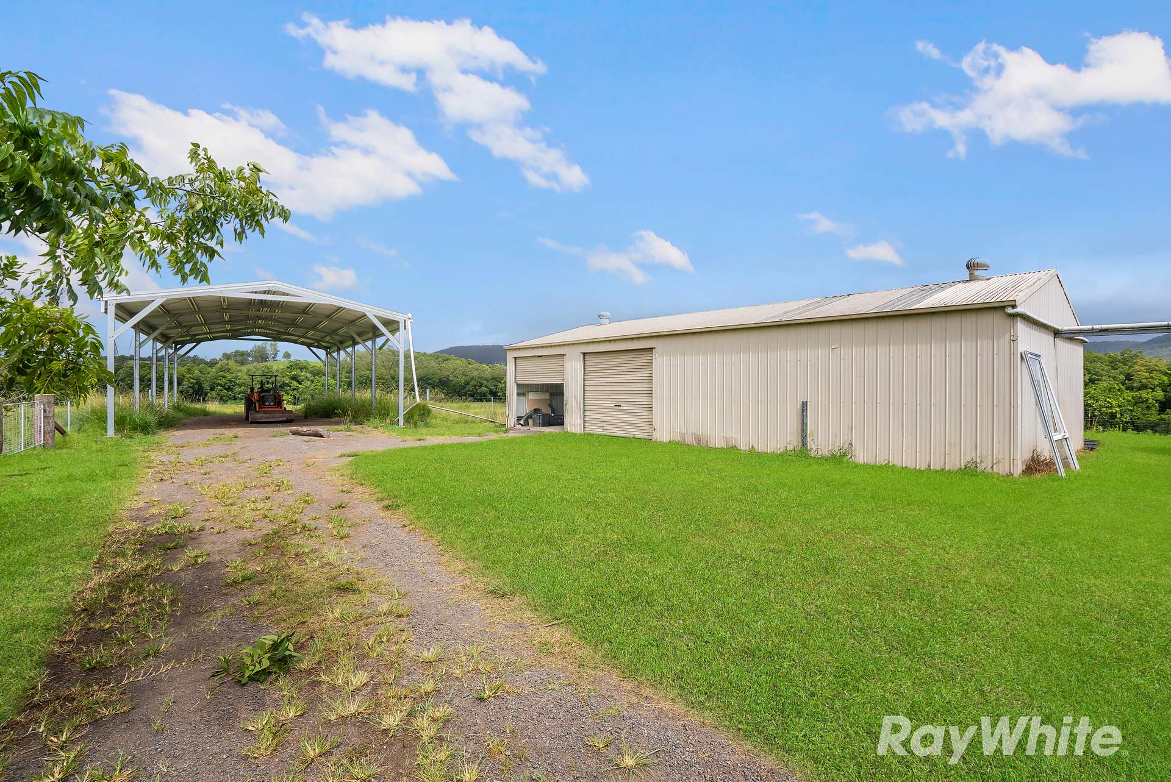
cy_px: 391
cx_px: 586
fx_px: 521
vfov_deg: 73.8
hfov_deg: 96.7
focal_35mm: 16
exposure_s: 1/320
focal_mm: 16
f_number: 13
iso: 320
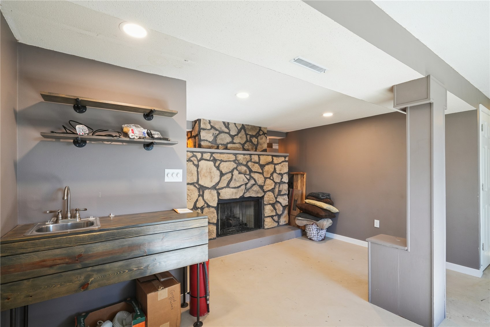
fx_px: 218
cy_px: 164
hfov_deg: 96.7
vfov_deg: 73.7
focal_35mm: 16
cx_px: 245
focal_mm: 16
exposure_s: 1/20
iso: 640
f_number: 9
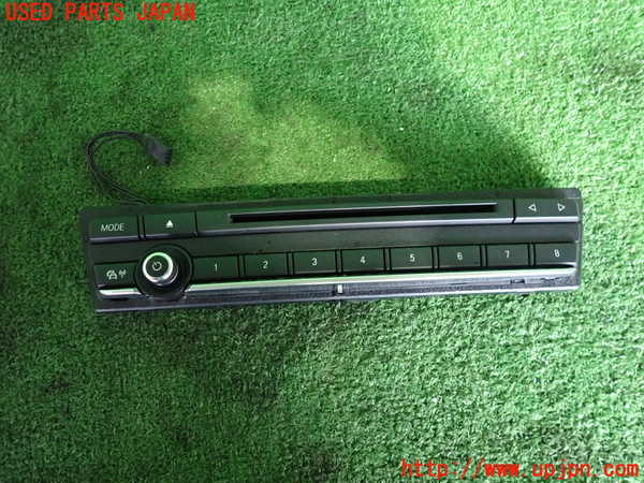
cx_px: 322
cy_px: 242
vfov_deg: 54.9
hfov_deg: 69.4
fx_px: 465
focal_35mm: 25
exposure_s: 1/30
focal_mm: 4.5
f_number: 2
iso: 640
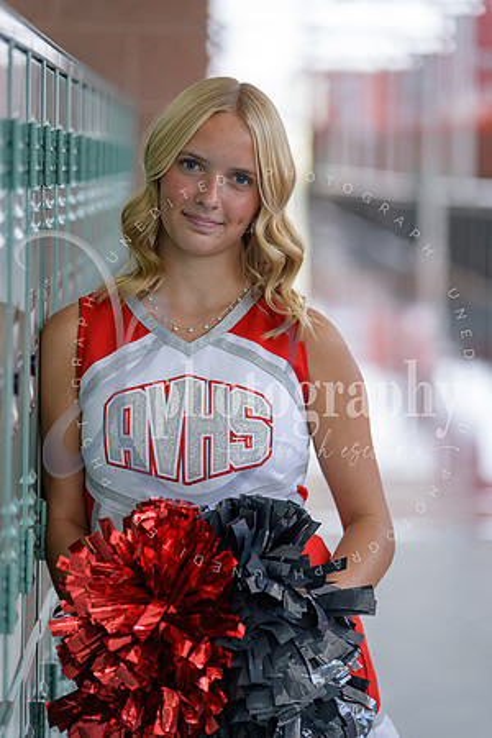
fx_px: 2665
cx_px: 246
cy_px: 369
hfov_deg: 10.5
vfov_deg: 15.8
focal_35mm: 130
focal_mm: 130
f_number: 2.8
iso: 250
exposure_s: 1/125
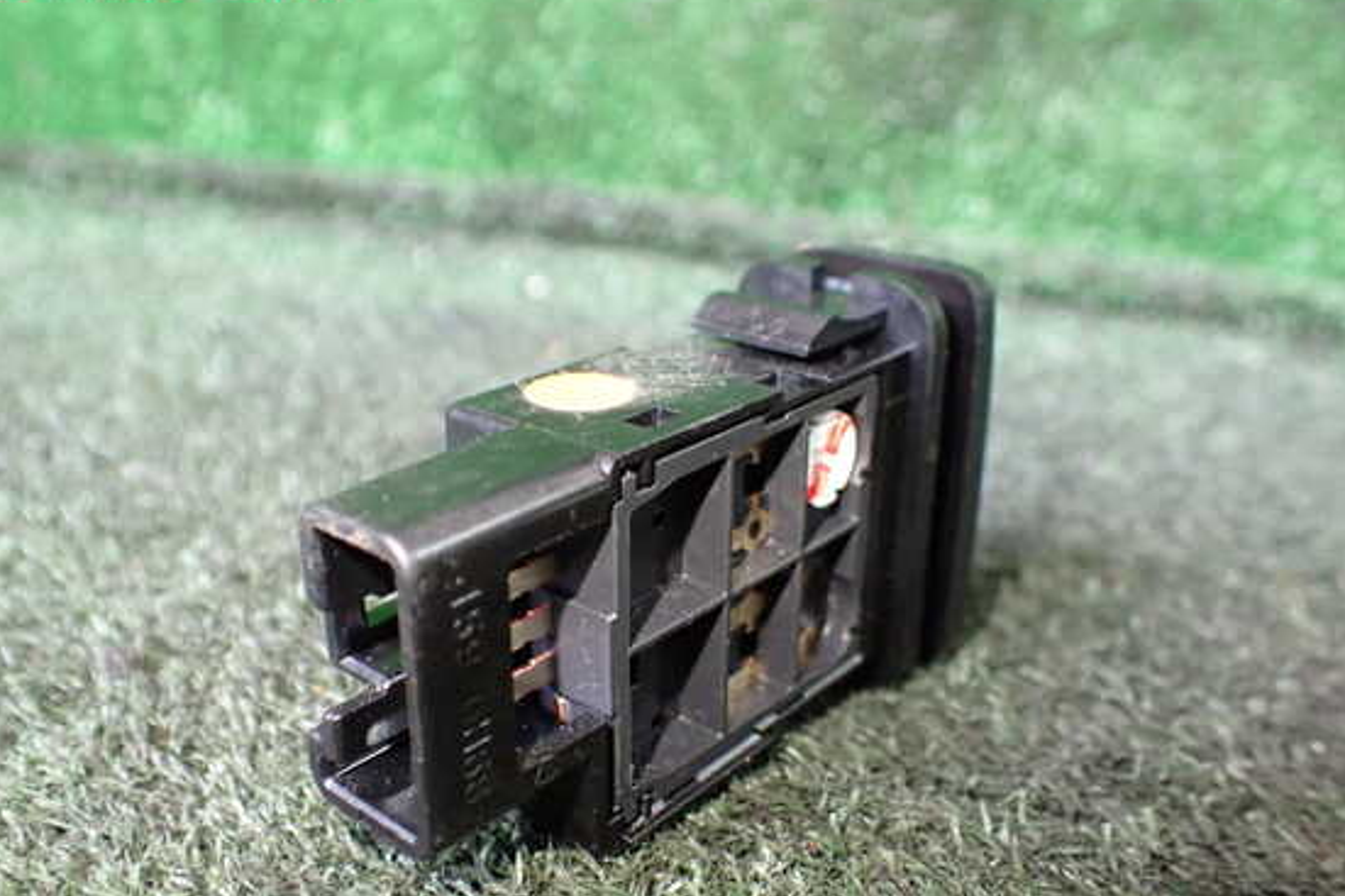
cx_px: 642
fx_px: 1270
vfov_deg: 38.8
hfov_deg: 55.8
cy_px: 493
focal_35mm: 34
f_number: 2.3
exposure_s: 1/50
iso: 800
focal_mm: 5.4
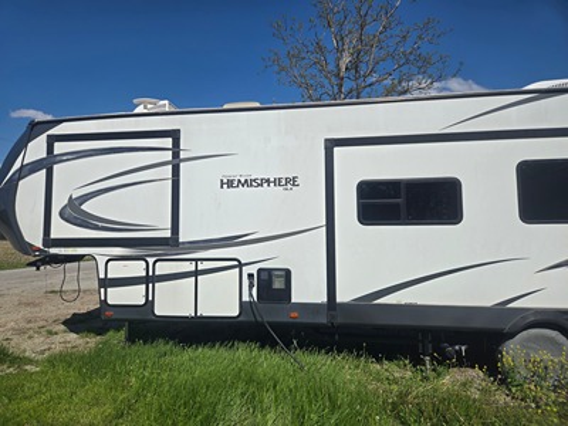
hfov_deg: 73.9
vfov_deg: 58.9
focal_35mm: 23
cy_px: 213
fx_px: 377
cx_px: 284
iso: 25
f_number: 1.8
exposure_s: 1/4458
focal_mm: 5.4
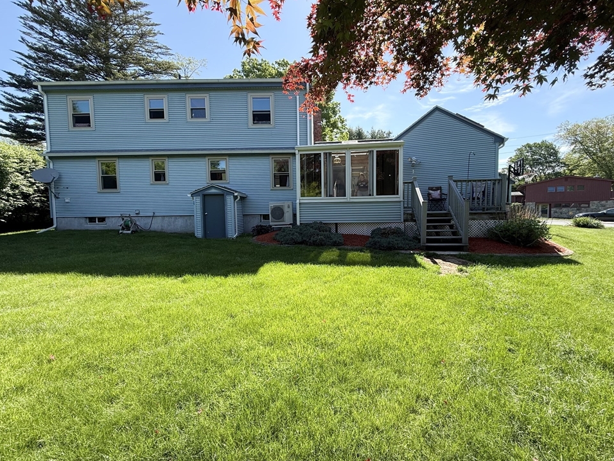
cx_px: 315
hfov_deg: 98.1
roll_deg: +0.5
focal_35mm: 15
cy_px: 224
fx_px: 266
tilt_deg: -1.9
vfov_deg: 81.7
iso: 50
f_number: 2.2
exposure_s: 1/376
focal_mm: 2.22
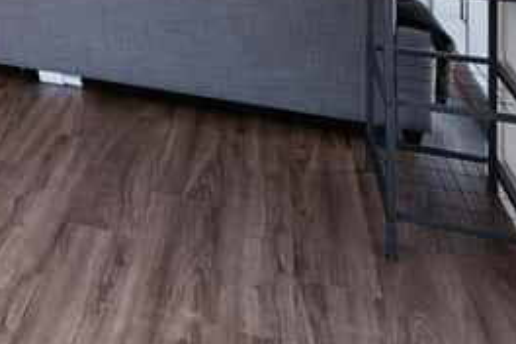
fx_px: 889
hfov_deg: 21.7
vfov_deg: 18.7
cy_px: -204
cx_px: -399
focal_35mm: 62
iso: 400
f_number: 8
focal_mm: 16
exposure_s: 1/40
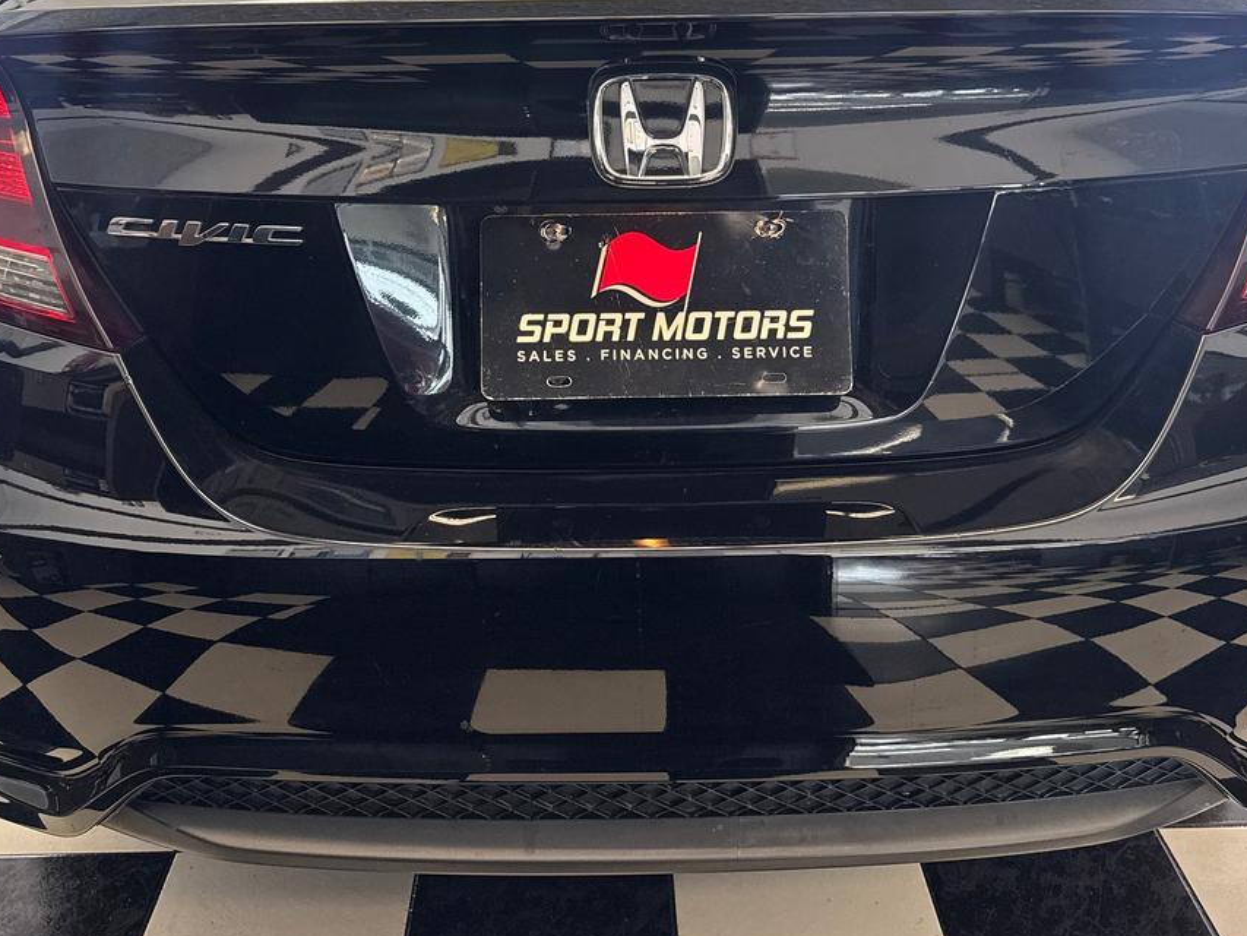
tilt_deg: -17.3
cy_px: 278
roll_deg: +0.1
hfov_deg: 51.3
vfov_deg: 39.0
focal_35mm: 36
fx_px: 1297
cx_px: 611
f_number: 1.78
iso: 160
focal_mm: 6.76
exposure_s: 1/120
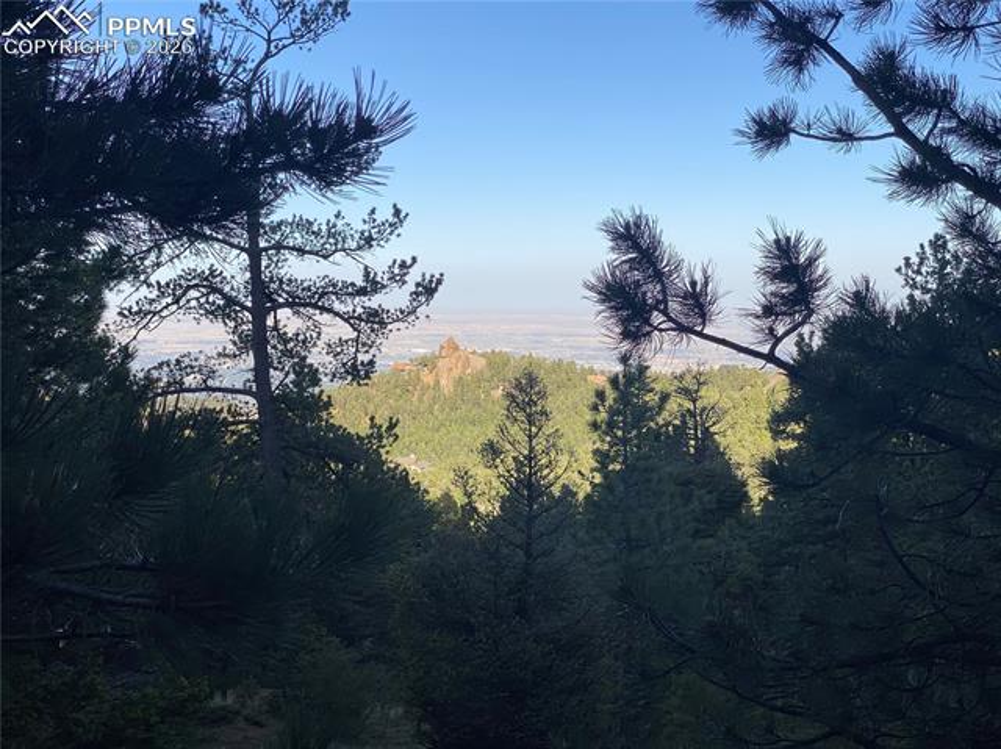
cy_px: 374
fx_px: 1503
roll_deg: +0.0
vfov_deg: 28.0
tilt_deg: -2.7
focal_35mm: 52
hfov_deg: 36.8
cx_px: 500
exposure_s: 1/1916
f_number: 2
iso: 20
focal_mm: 6
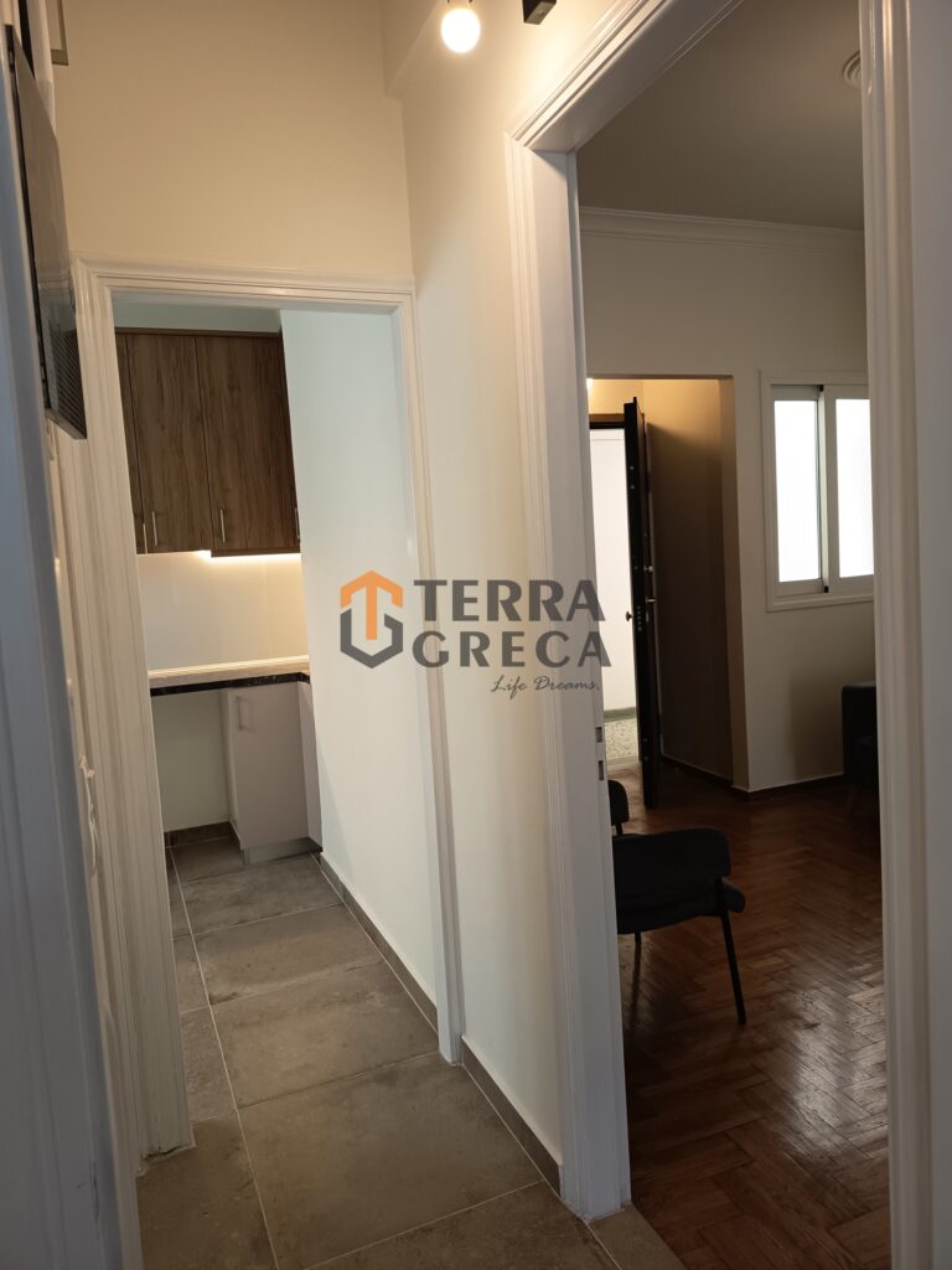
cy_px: 635
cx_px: 476
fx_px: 880
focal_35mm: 24
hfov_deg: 56.8
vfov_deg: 71.6
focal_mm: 5.27
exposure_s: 1/50
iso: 318
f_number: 1.7
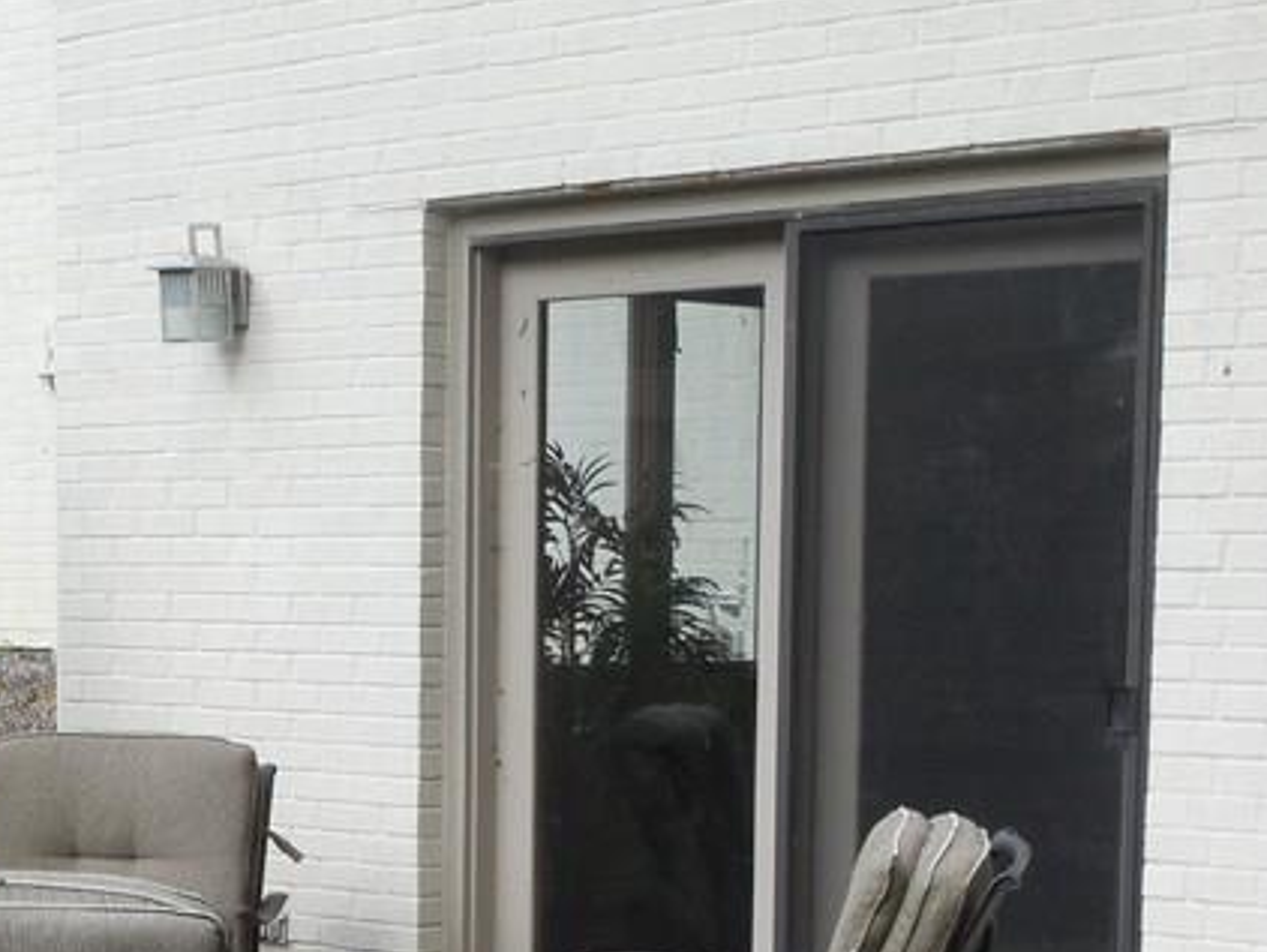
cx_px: 249
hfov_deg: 20.0
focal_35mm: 97
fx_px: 3552
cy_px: 1039
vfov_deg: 14.9
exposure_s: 1/250
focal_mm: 7.1
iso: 125
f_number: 3.6
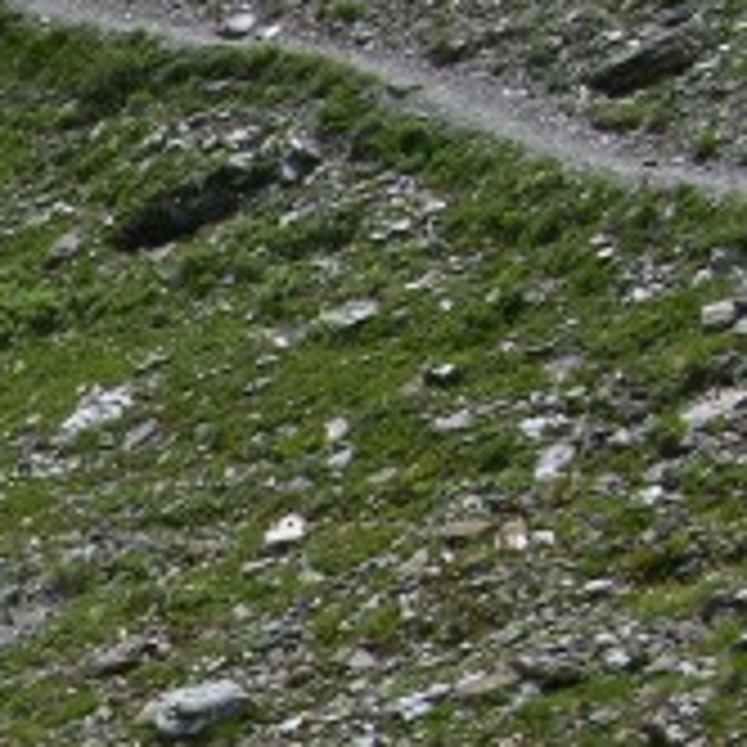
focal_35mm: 143
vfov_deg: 11.7
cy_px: 1138
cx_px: -495
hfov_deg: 11.5
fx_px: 3491
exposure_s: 1/221
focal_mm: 8.9
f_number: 7.1
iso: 50
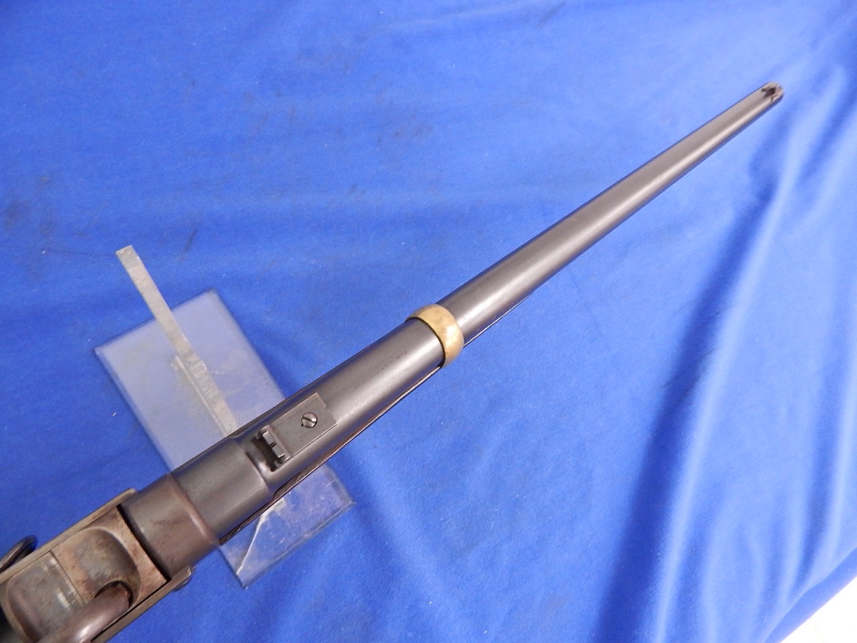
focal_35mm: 22
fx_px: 545
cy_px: 322
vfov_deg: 61.1
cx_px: 428
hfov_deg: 76.4
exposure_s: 1/15
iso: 400
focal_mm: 4
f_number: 3
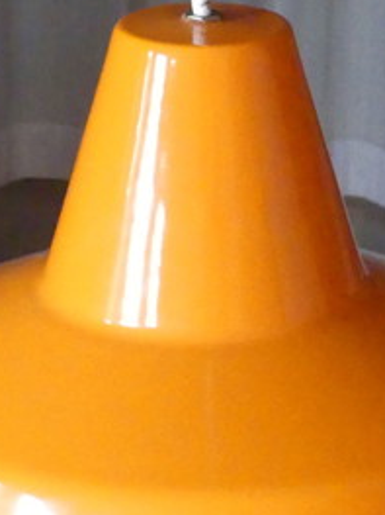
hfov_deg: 9.7
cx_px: 223
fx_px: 2271
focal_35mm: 153
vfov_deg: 12.9
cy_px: 418
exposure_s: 1/40
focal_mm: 10.5
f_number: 4
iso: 3200
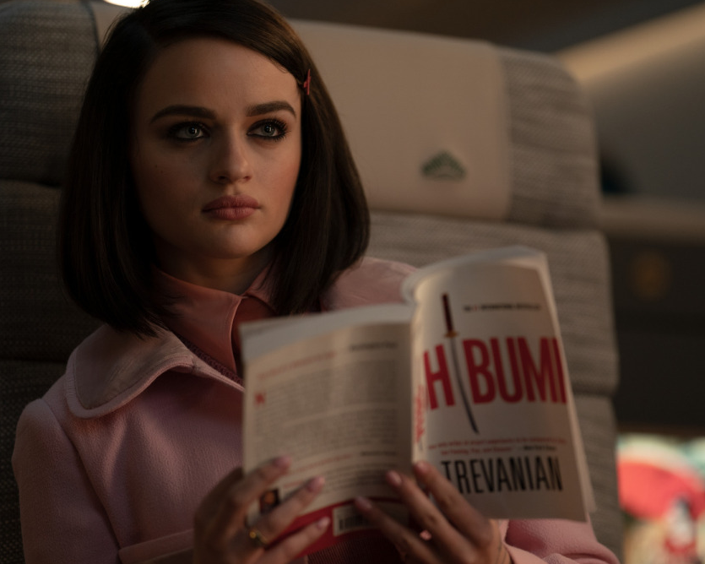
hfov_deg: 10.6
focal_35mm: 182
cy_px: 333
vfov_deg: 8.5
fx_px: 3797
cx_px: 420
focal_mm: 135
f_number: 1.8
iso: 640
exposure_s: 1/160
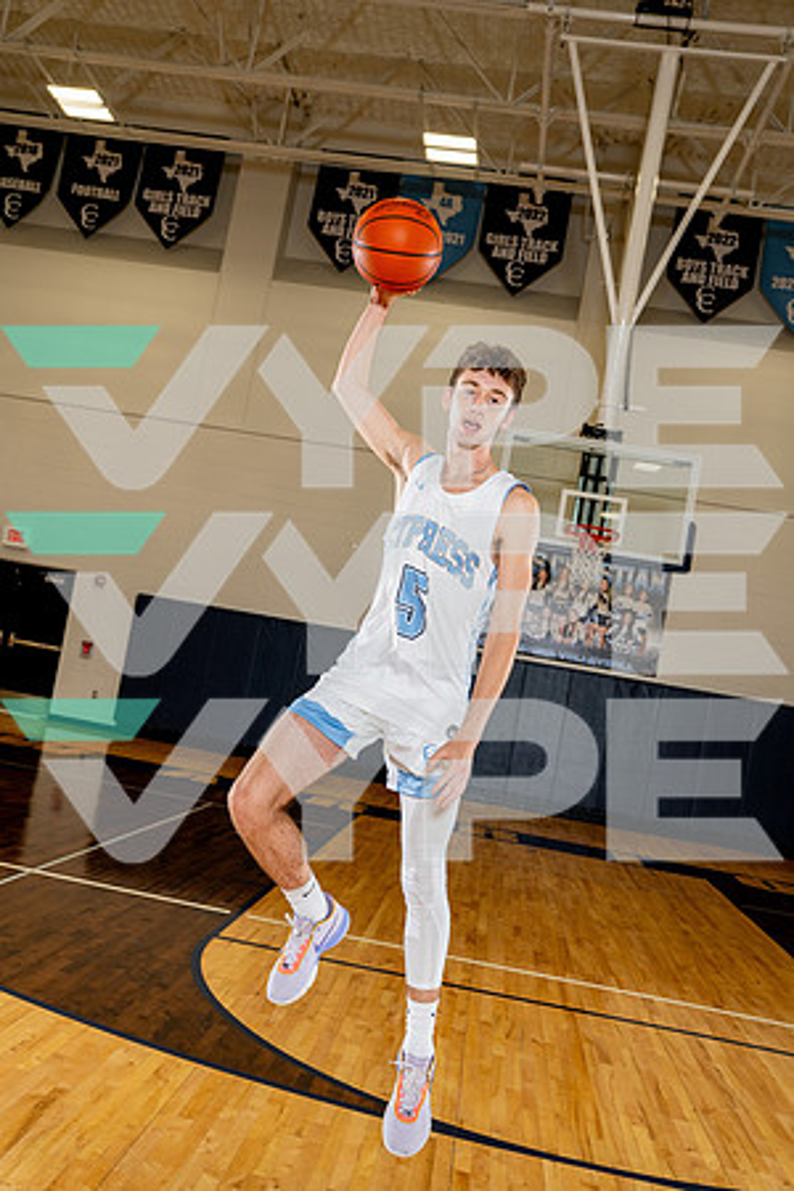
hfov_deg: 40.0
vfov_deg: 57.2
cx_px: 397
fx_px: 1092
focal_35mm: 33
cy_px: 596
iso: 400
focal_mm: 33
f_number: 5.6
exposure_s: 1/250
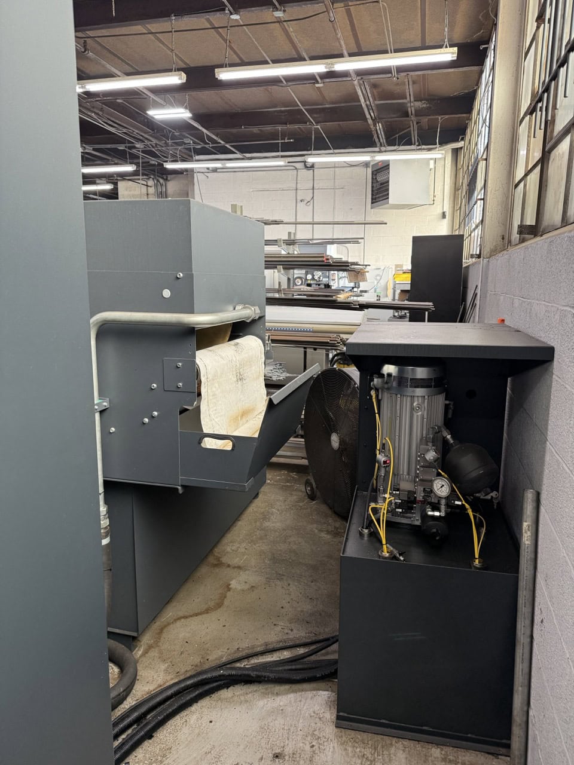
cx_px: 287
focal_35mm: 24
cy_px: 382
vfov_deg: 71.6
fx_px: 531
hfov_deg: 56.8
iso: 200
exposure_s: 1/120
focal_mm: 6.8
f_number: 1.8
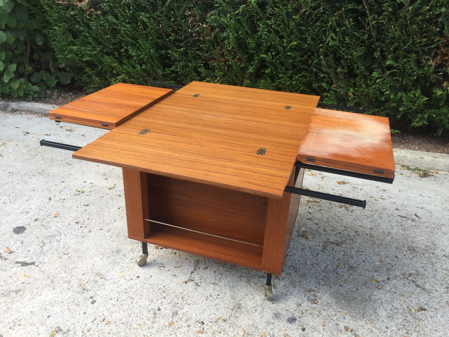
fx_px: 376
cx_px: 224
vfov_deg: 48.2
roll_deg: +0.0
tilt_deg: -27.1
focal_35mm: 29
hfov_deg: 61.7
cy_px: 168
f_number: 2.2
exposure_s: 1/50
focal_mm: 4.15
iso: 32
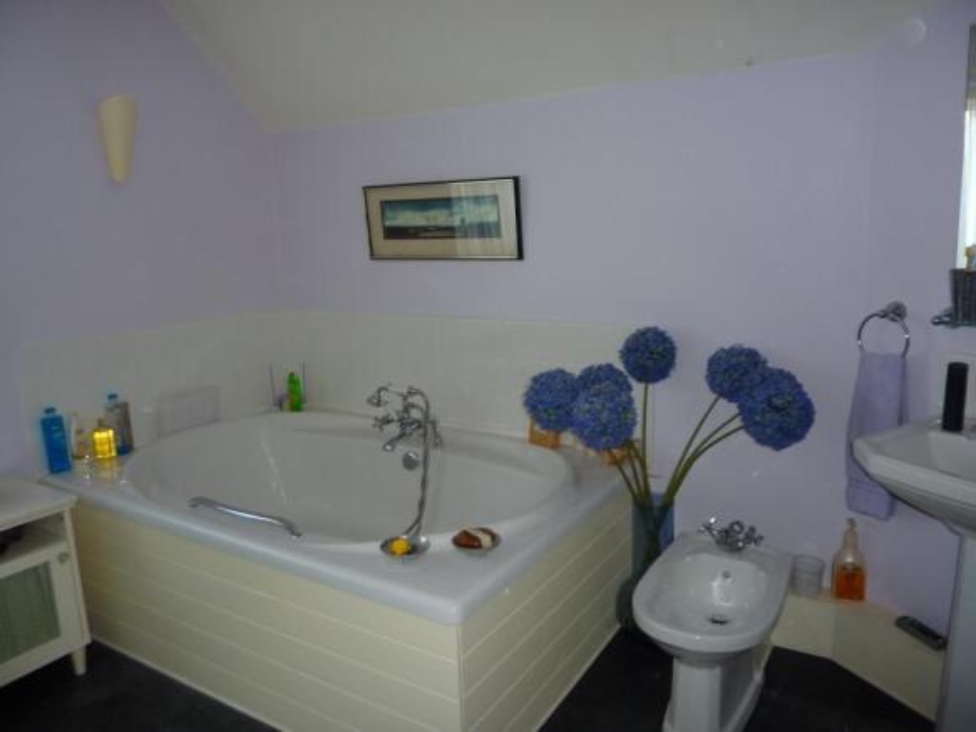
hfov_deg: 69.4
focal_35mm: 25
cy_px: 366
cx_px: 488
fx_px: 705
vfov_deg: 54.9
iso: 100
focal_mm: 4.1
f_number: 3.3
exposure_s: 1/30
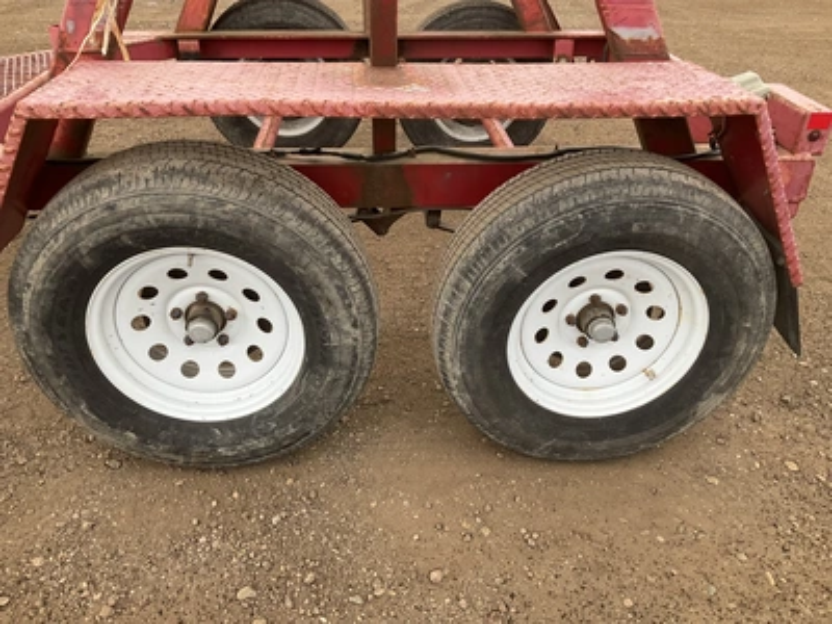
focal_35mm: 29
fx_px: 697
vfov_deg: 48.2
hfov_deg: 61.7
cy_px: 312
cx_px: 416
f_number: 1.8
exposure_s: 1/122
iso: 40
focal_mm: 3
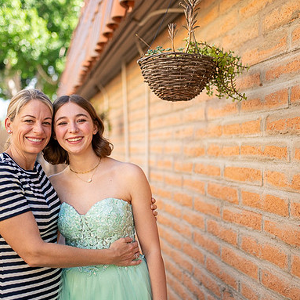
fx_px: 441
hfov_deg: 37.6
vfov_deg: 37.6
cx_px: 146
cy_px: 150
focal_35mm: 45
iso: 400
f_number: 1.4
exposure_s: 1/2500
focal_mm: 35
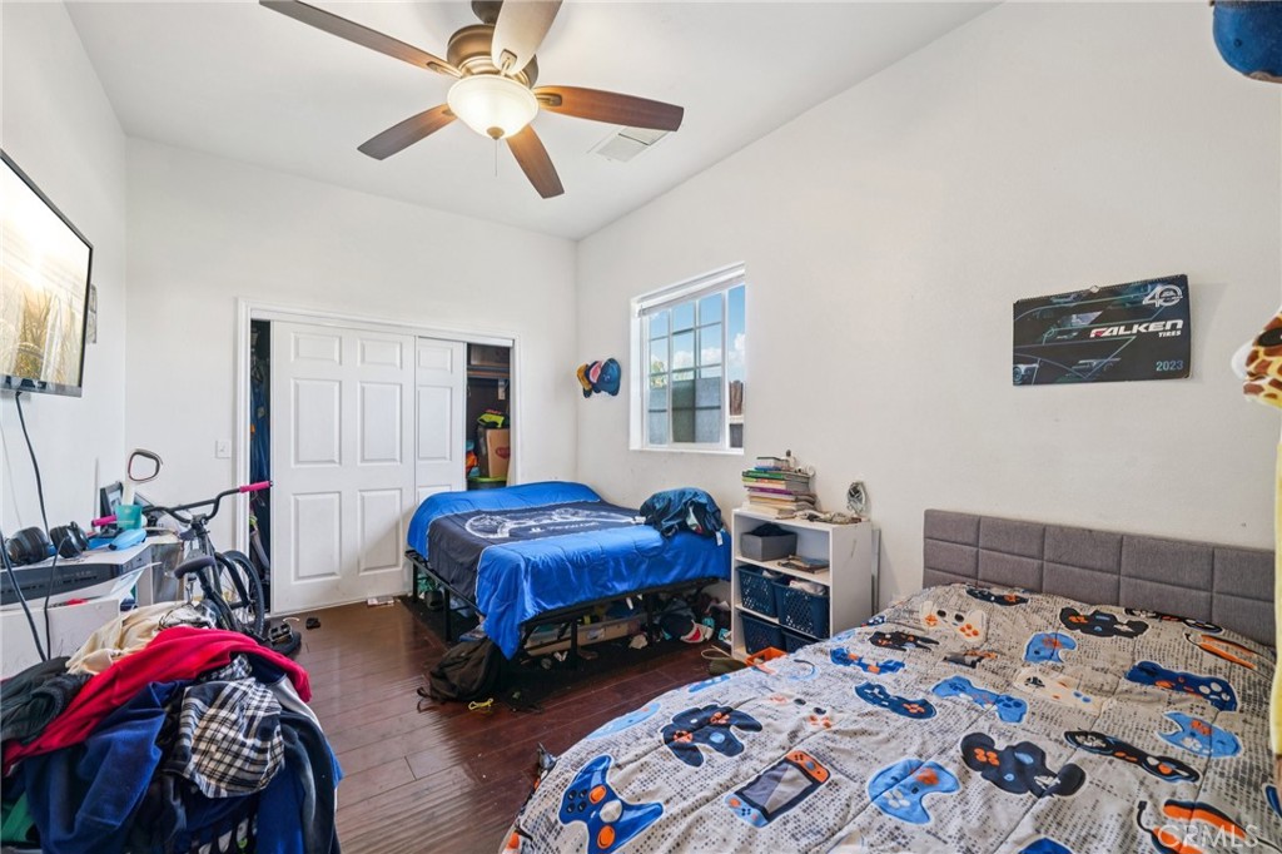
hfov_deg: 104.3
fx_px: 498
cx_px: 641
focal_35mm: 14
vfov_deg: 81.2
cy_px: 427
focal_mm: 14
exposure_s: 1/8
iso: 400
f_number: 8
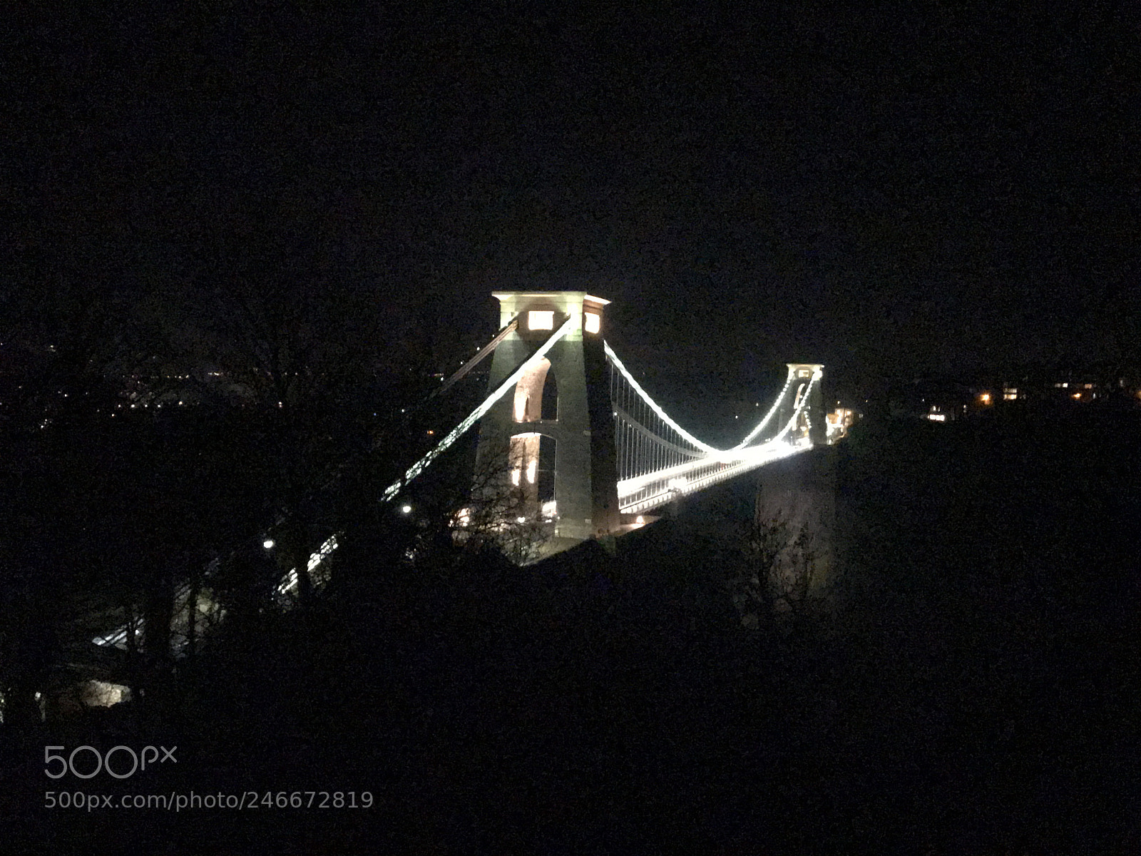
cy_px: 428
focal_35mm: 28
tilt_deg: -1.7
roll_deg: -2.0
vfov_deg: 49.7
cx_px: 570
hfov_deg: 63.4
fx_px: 923
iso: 1600
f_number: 1.8
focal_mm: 3.99
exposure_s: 1/17
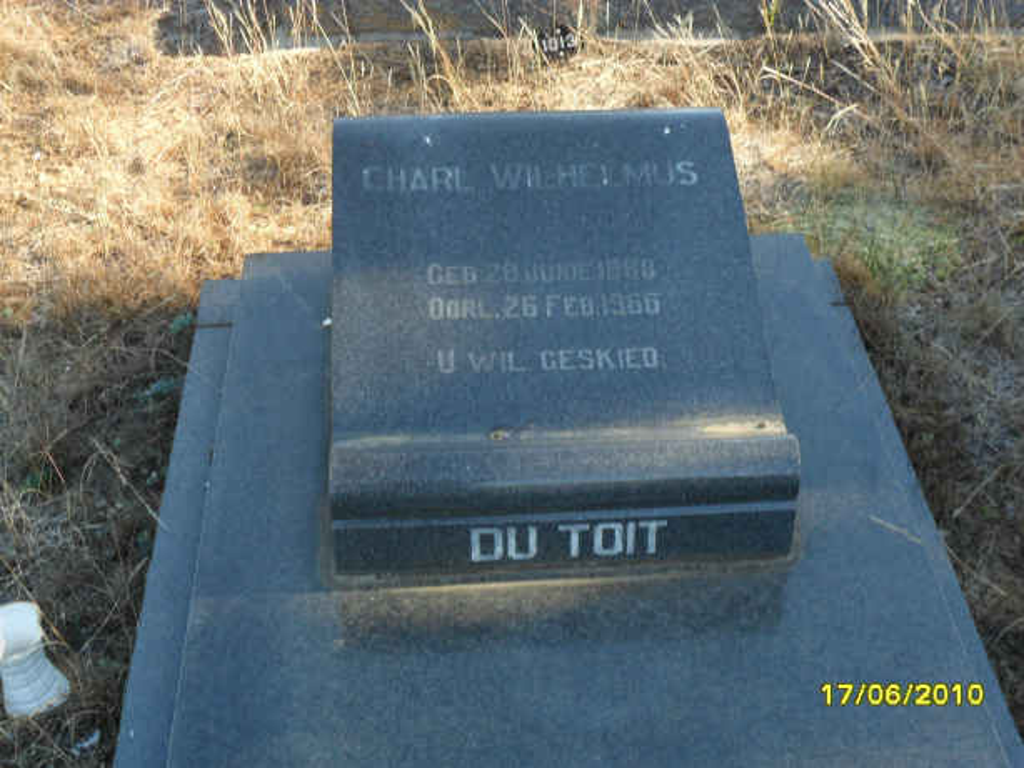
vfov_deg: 28.1
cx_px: 512
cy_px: 384
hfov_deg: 36.8
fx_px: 1539
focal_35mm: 52
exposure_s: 1/60
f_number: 5
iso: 120
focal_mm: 9.3
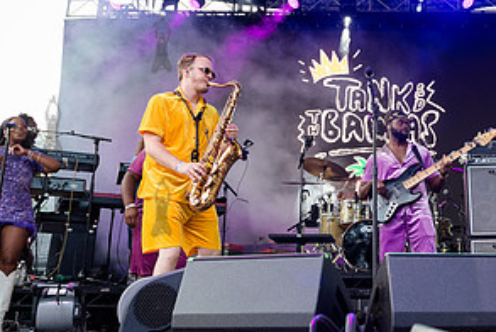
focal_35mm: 48
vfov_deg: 28.0
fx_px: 662
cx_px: 379
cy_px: 124
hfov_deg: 39.8
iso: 1600
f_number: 3.5
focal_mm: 24
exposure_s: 1/400
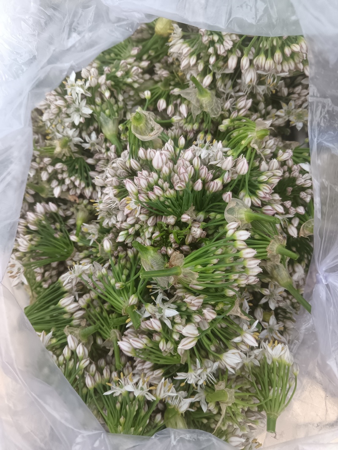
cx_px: 169
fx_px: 326
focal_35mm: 25
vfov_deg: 69.4
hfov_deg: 54.9
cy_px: 225
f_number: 1.8
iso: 740
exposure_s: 1/900
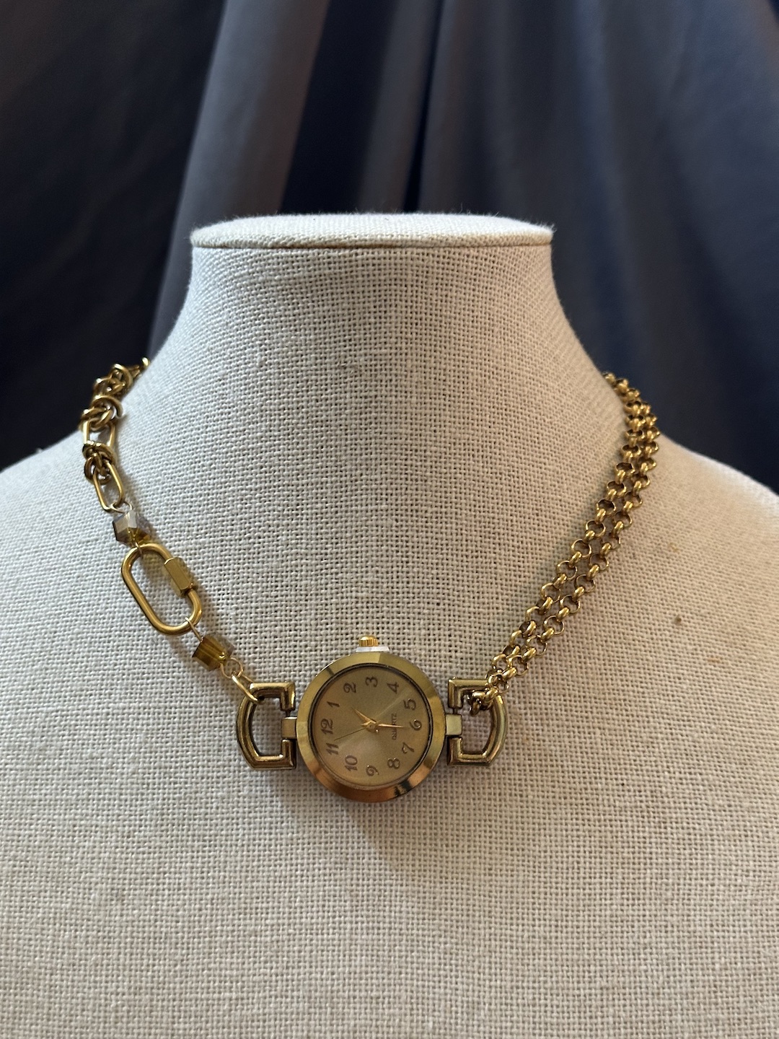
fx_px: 1440
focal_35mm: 48
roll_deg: -2.5
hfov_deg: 30.3
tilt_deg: -8.4
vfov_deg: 39.7
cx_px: 390
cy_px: 520
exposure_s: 1/33
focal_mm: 6.86
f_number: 1.78
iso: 320
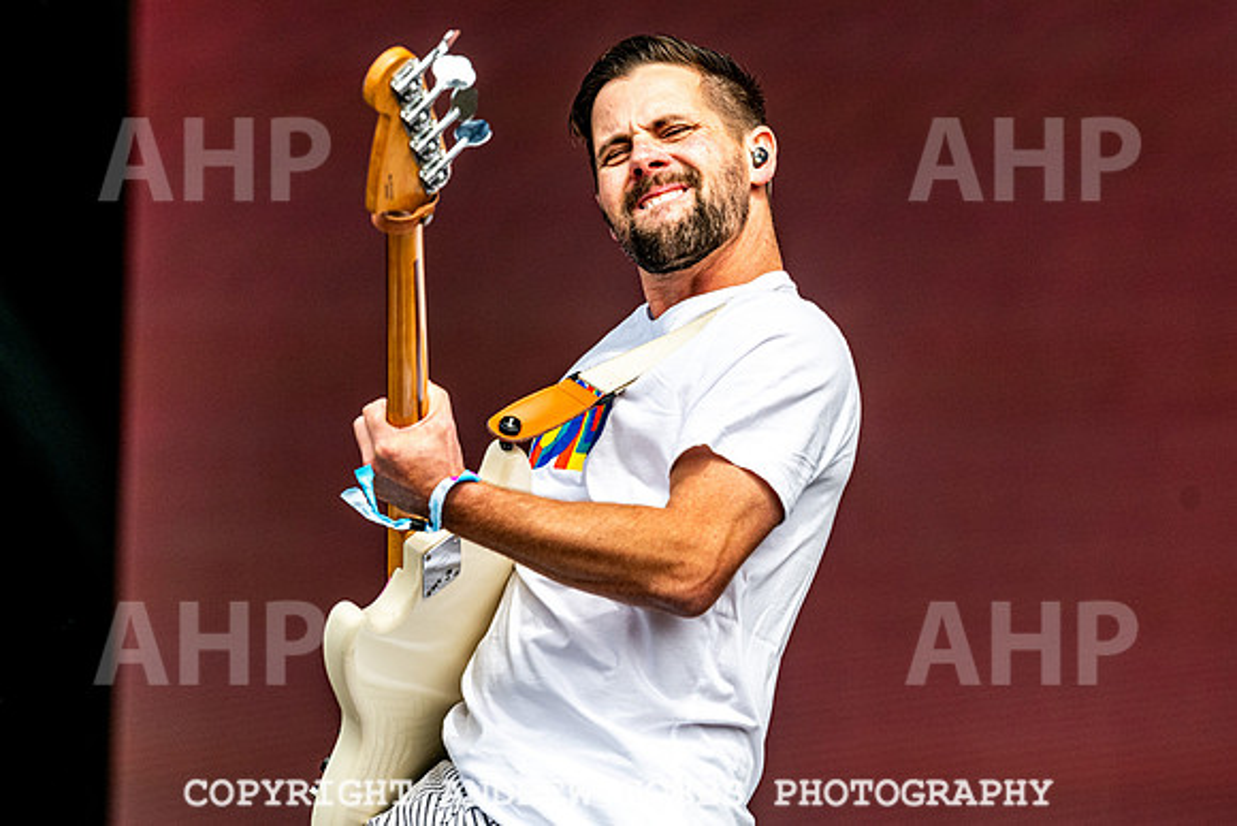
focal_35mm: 229
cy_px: 393
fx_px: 7853
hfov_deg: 9.0
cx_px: 613
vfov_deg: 6.0
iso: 400
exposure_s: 1/5000
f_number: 4.5
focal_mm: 200
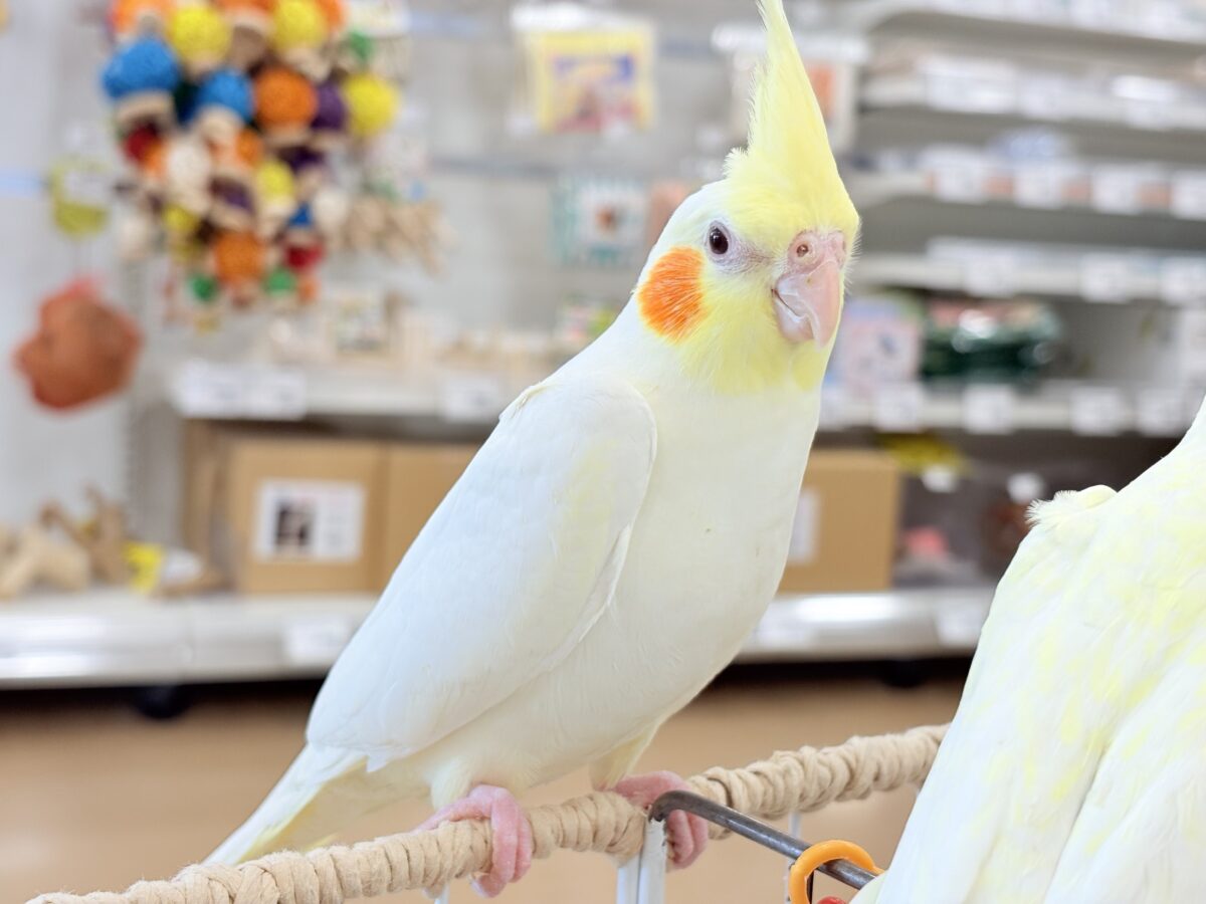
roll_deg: -2.5
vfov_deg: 28.0
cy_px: 452
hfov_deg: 36.8
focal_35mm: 52
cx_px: 603
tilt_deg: -7.5
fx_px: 1812
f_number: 1.6
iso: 64
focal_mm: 5.96
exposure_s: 1/100
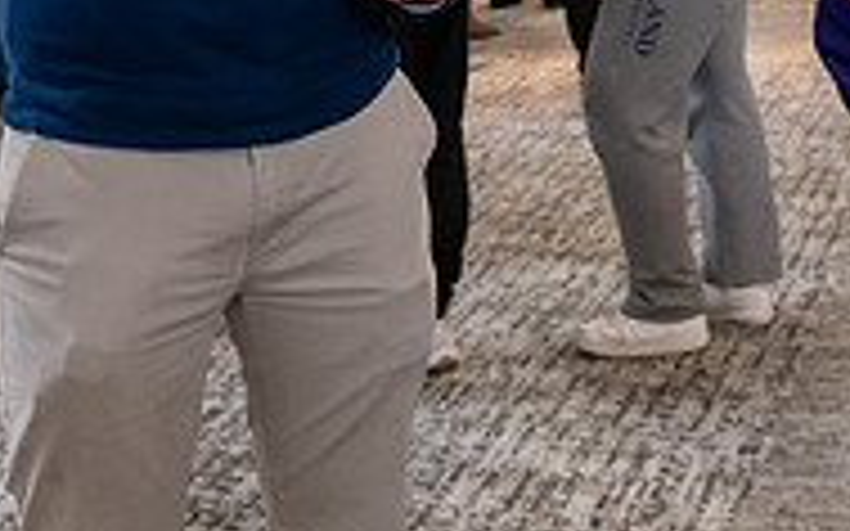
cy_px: -299
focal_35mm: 75
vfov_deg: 15.8
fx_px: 1737
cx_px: 544
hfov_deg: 27.4
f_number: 3.5
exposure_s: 1/160
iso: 1600
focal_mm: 24
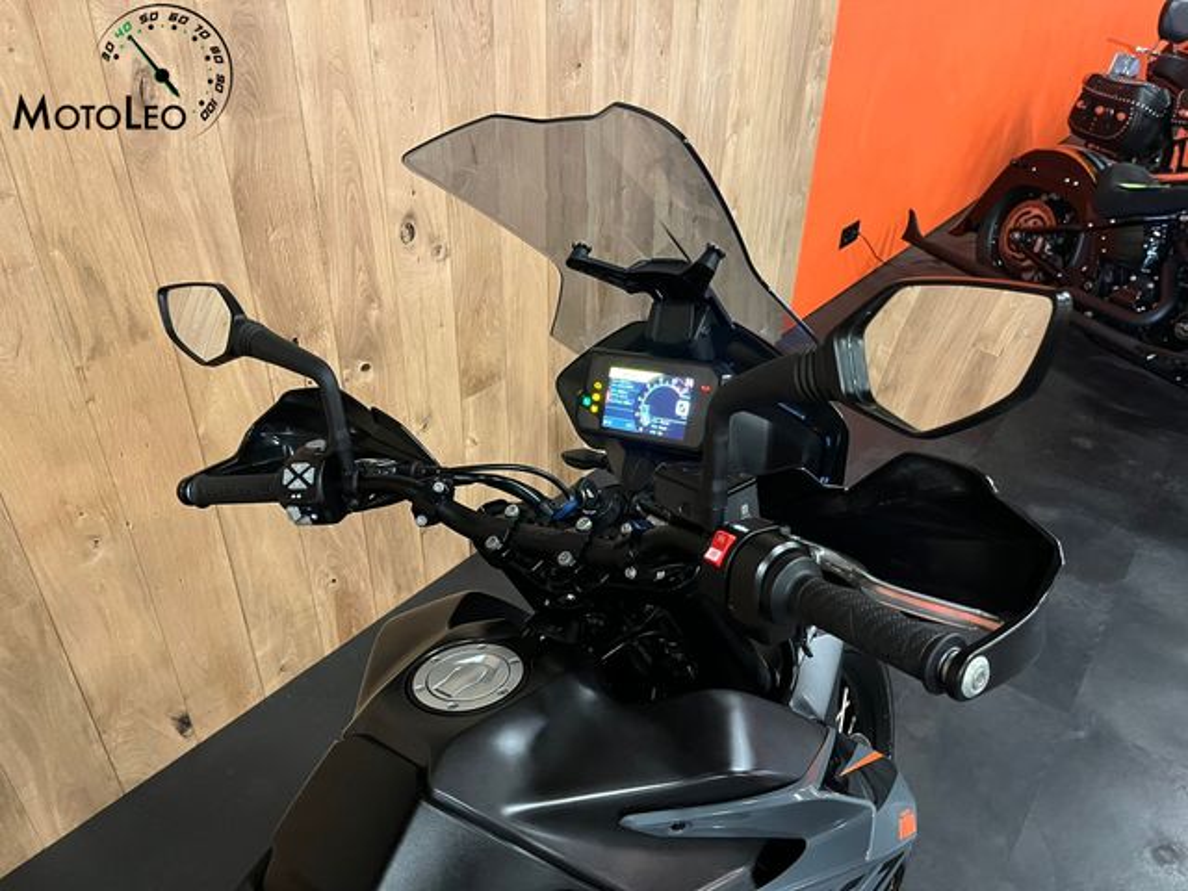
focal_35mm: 26
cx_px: 594
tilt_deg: -33.4
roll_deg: -1.5
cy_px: 446
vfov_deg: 53.1
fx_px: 892
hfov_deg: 67.3
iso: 500
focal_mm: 5.1
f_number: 1.6
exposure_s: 1/25
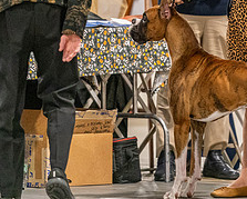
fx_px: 3572
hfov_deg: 4.0
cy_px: 6
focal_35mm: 488
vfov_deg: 3.2
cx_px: 214
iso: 6400
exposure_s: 1/250
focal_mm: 200
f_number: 3.2
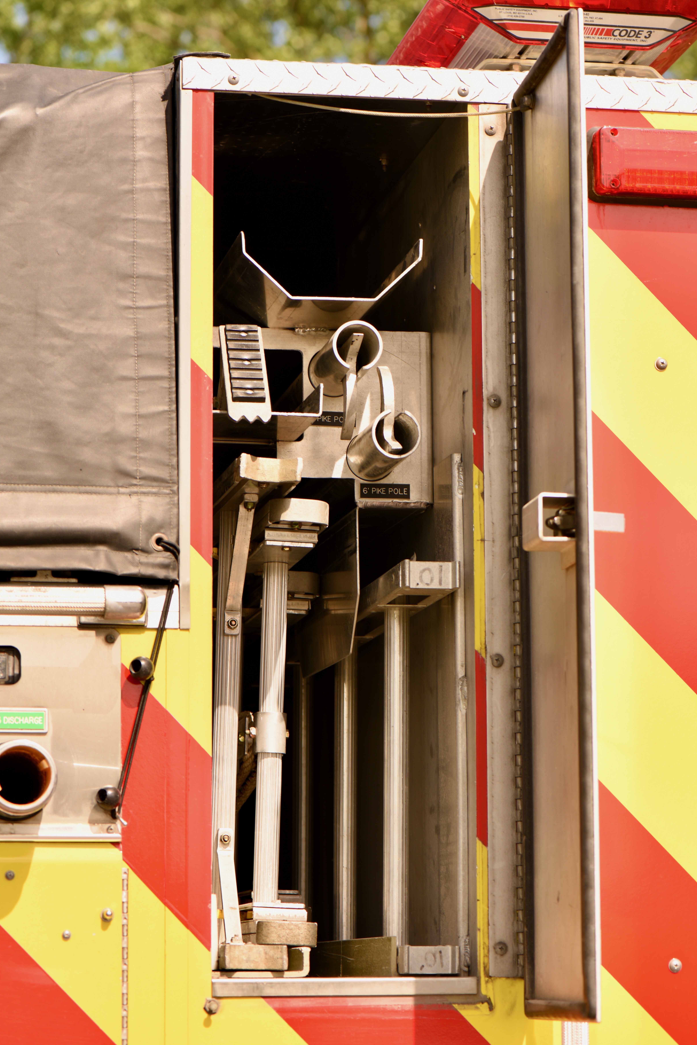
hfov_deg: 12.9
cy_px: 525
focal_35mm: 106
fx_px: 3078
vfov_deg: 19.3
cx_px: 351
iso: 64
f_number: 6.3
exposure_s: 1/125
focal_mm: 105
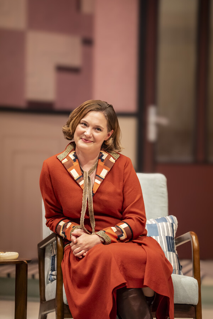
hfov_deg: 7.5
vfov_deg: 11.3
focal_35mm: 182
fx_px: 1615
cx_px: 106
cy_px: 160
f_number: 2.8
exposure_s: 1/200
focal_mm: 182
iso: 1250
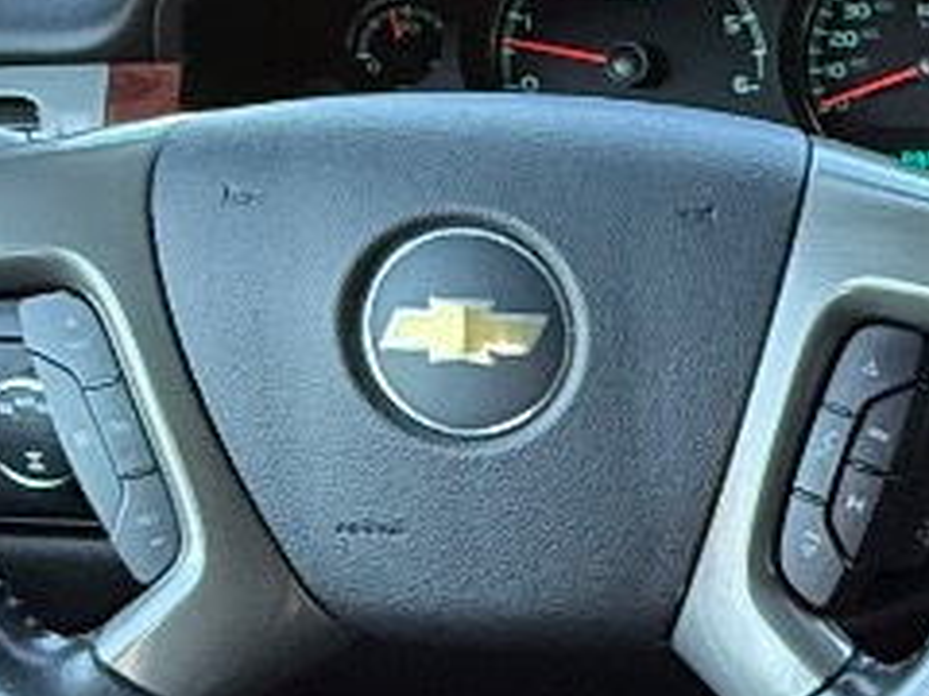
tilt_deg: -33.2
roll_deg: -3.7
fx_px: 2254
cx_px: 1626
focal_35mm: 84
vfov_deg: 16.9
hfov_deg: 18.6
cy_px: 816
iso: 320
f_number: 2.2
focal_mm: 2.22
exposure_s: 1/82
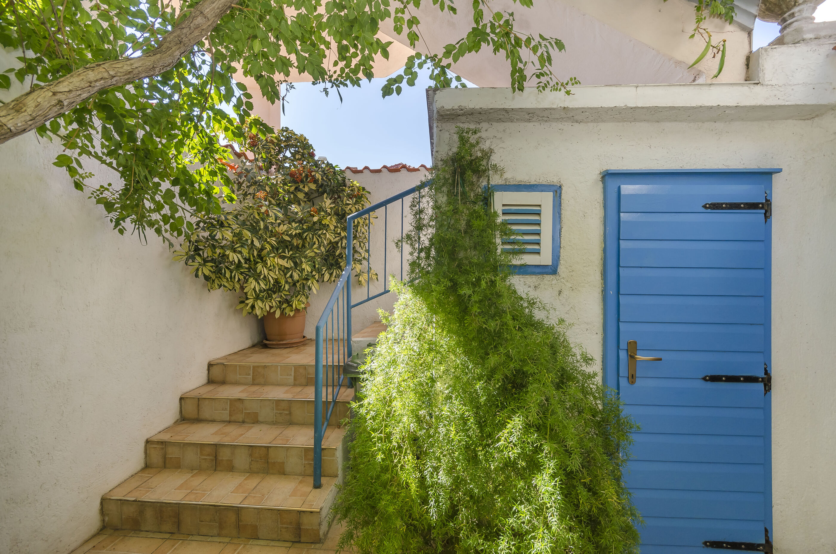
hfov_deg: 100.5
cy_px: 277
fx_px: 348
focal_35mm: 15
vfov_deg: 77.1
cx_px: 418
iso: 100
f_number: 8
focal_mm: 10
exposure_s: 1/100
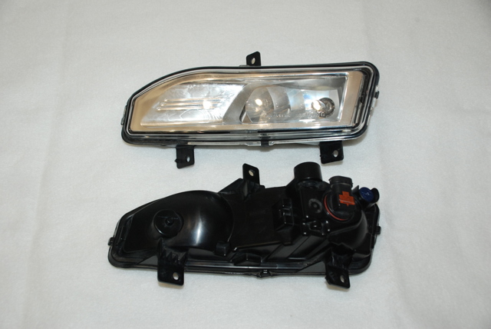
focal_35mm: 46
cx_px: 246
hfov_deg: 42.3
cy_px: 164
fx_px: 635
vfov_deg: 29.0
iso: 640
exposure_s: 1/60
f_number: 4.5
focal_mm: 31
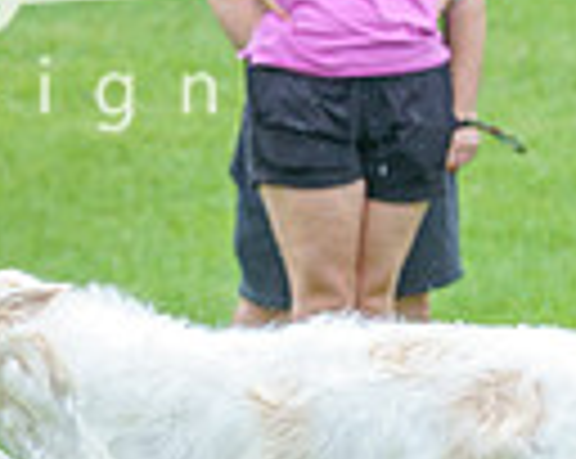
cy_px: 227
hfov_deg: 2.9
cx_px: -342
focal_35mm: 676
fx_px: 11506
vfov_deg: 2.3
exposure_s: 1/800
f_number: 5
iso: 400
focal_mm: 159
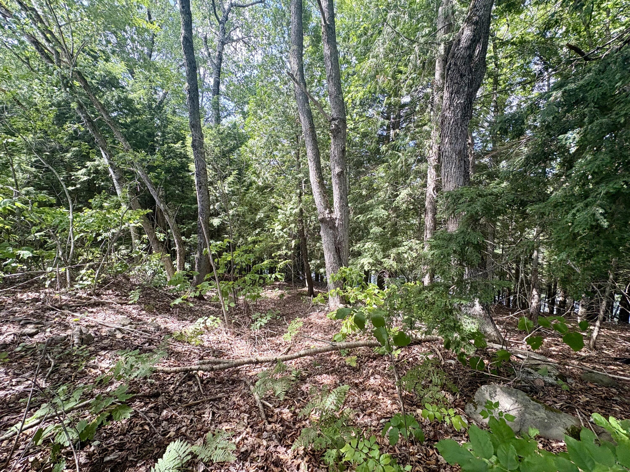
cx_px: 315
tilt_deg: -6.5
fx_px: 255
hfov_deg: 102.1
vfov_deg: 85.7
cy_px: 236
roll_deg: +1.6
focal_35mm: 14
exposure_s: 1/99
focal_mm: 2.22
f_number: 2.2
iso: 32
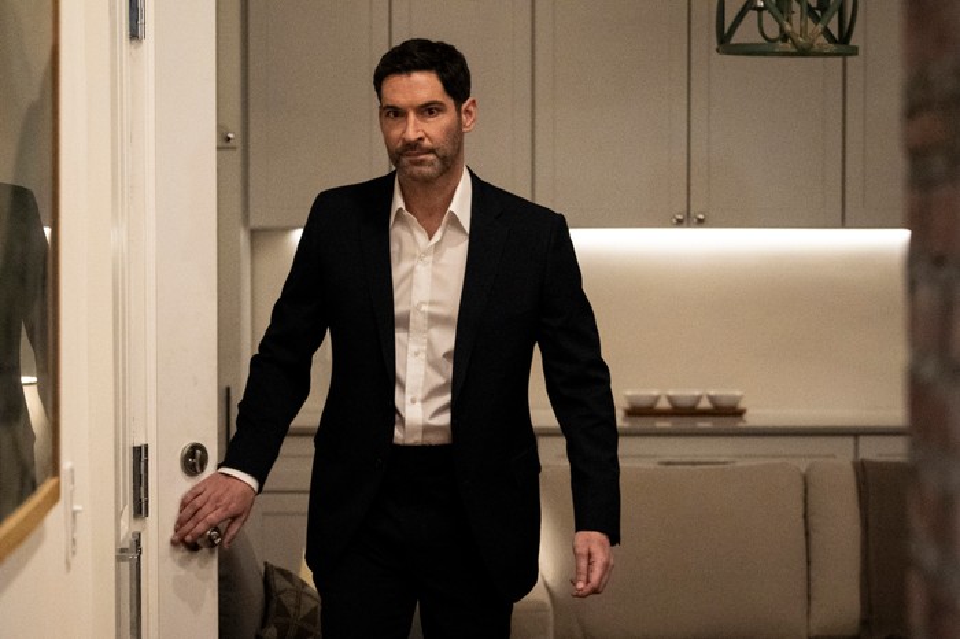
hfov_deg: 20.6
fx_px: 2639
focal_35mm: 99
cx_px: 480
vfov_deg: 13.8
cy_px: 320
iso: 4000
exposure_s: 1/200
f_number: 2.8
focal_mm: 66
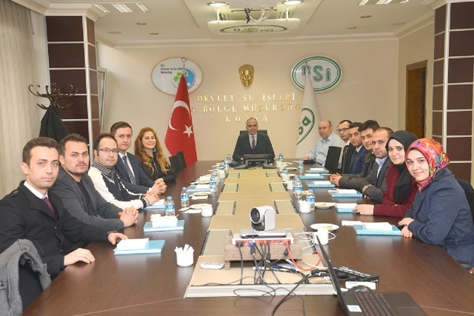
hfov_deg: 48.4
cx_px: 237
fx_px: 527
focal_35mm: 40
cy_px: 158
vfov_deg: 33.4
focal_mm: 40
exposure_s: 1/80
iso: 400
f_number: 5.6
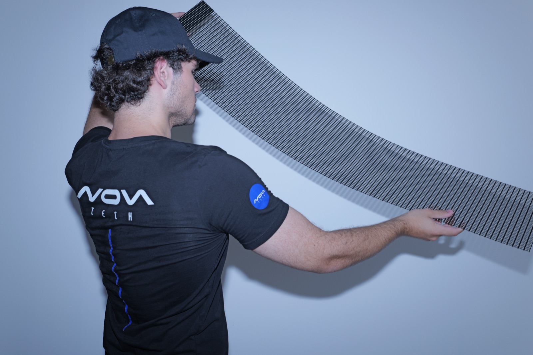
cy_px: 178
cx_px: 266
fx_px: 518
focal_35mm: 35
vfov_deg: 37.8
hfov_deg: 54.4
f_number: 5
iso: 100
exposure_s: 1/250
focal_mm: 35
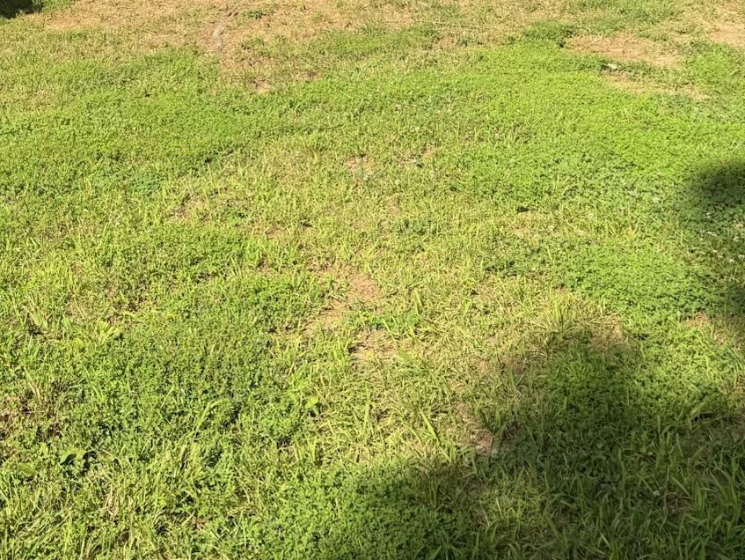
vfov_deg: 23.9
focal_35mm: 58
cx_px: 33
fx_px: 1249
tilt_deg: +0.1
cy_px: -28
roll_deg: +0.1
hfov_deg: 31.2
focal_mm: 6.76
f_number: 1.78
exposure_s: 1/2299
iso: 80
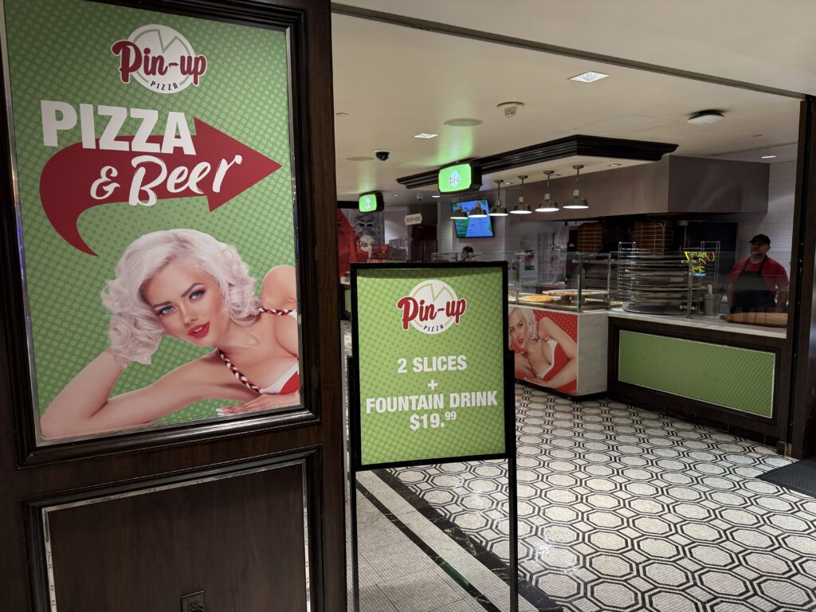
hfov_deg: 71.6
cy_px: 306
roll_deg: +0.5
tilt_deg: -7.5
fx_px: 566
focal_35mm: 24
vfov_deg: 56.8
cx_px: 408
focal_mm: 6.76
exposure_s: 1/60
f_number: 1.78
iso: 160
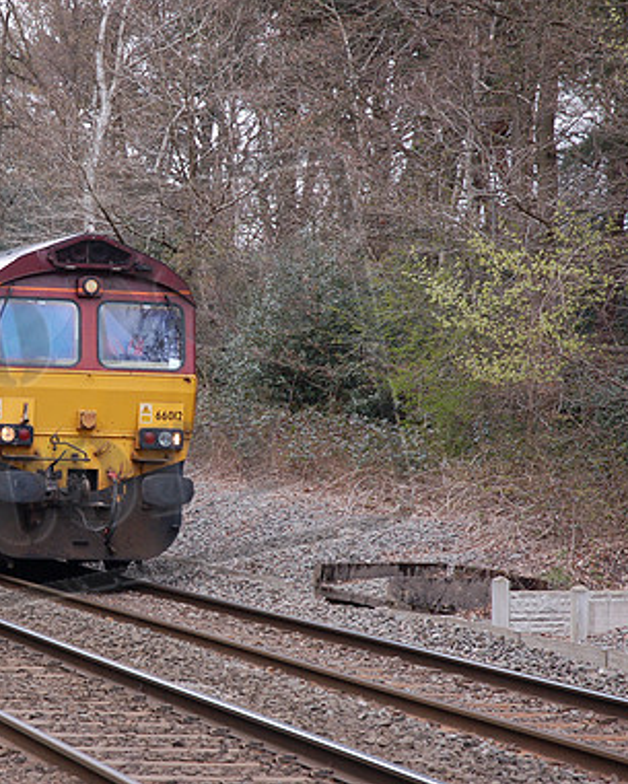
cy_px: 391
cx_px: 117
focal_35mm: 120
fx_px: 2787
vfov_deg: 16.0
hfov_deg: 12.8
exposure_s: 1/320
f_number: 4.5
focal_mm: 56
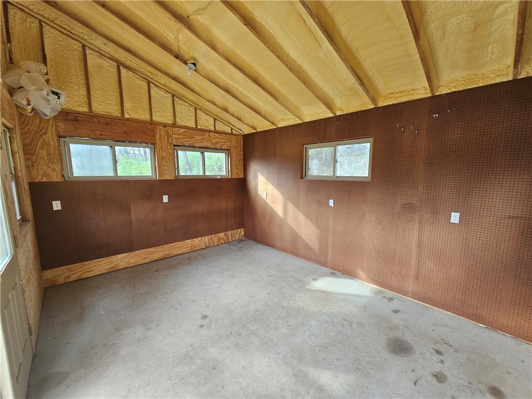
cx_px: 266
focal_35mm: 13
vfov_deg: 89.9
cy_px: 200
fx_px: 200
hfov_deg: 106.2
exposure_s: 1/60
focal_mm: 2.2
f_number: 2.2
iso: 125
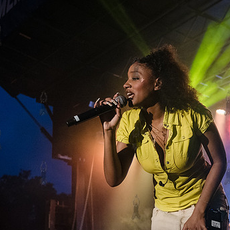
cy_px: 131
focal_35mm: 62
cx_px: 166
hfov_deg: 27.4
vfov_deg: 27.7
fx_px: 466
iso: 4000
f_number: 4.5
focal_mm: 35
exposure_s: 1/500
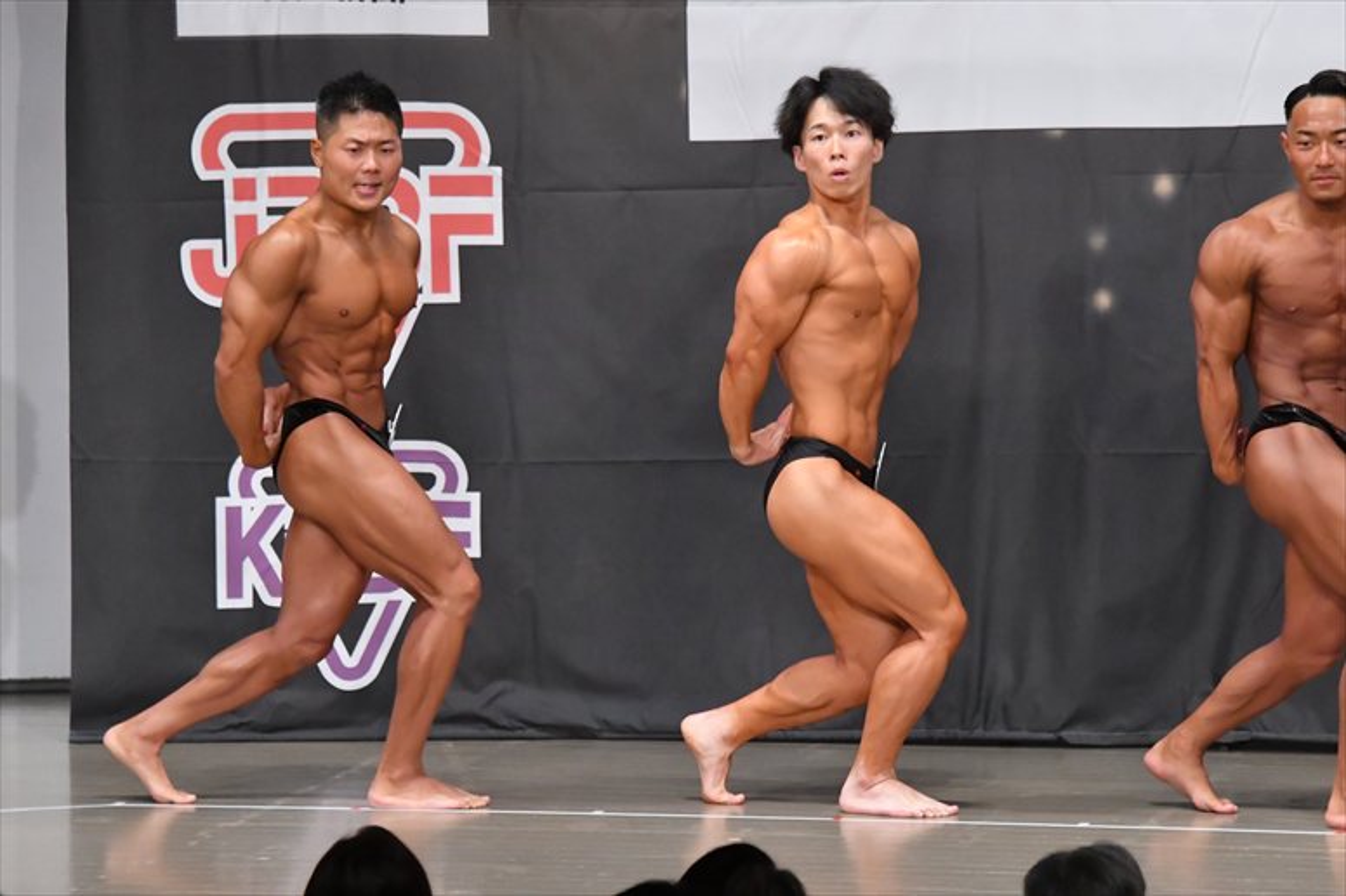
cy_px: 448
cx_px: 673
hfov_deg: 8.1
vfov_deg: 5.4
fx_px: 9530
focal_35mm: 255
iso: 6400
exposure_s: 1/400
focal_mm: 170
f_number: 5.6
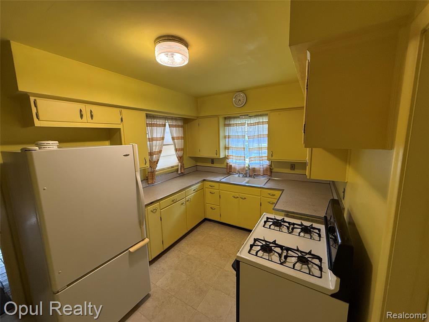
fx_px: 174
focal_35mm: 14
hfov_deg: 102.1
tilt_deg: -8.1
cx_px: 214
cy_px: 161
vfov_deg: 85.7
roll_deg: +1.1
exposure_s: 1/120
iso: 320
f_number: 2.2
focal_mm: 2.22
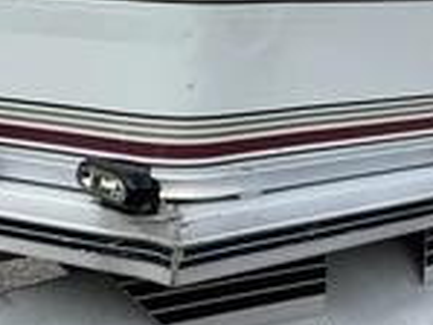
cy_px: -15
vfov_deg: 18.3
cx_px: 244
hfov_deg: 25.0
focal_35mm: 78
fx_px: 976
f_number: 1.8
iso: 25
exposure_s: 1/1626
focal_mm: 3
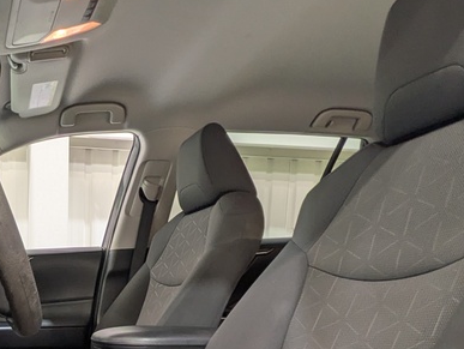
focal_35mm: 37
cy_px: 375
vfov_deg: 34.0
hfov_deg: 45.3
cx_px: 44
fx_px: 496
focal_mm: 1.83
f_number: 2.2
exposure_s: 1/24
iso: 62
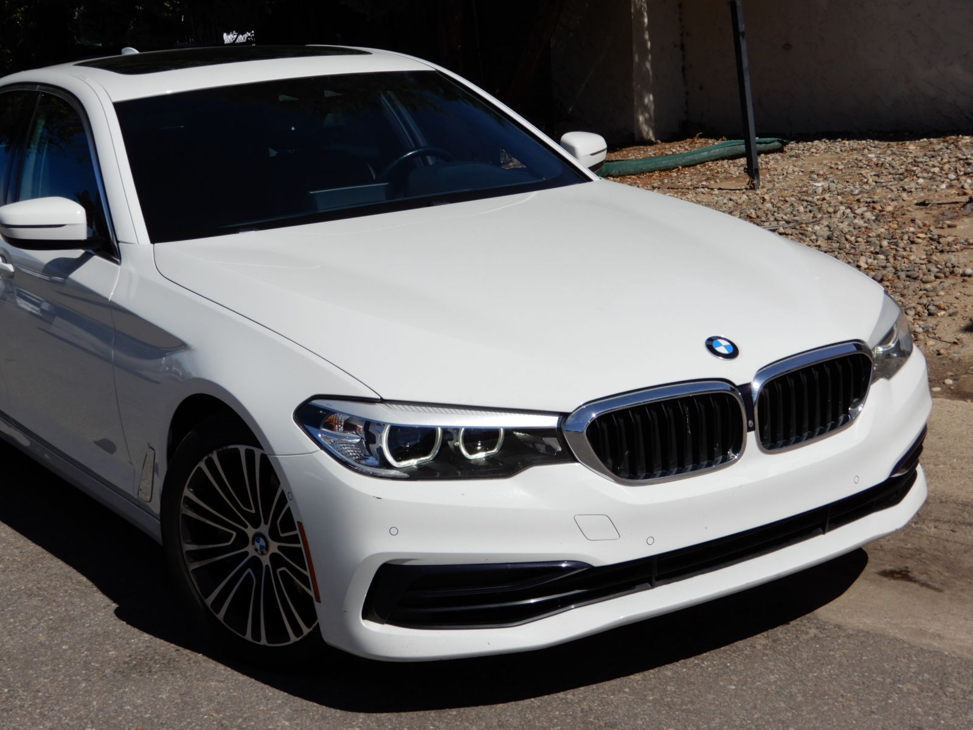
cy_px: 365
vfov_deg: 25.7
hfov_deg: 33.8
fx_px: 1602
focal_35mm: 57
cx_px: 486
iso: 80
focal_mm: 10.2
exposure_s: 1/1600
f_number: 4.5
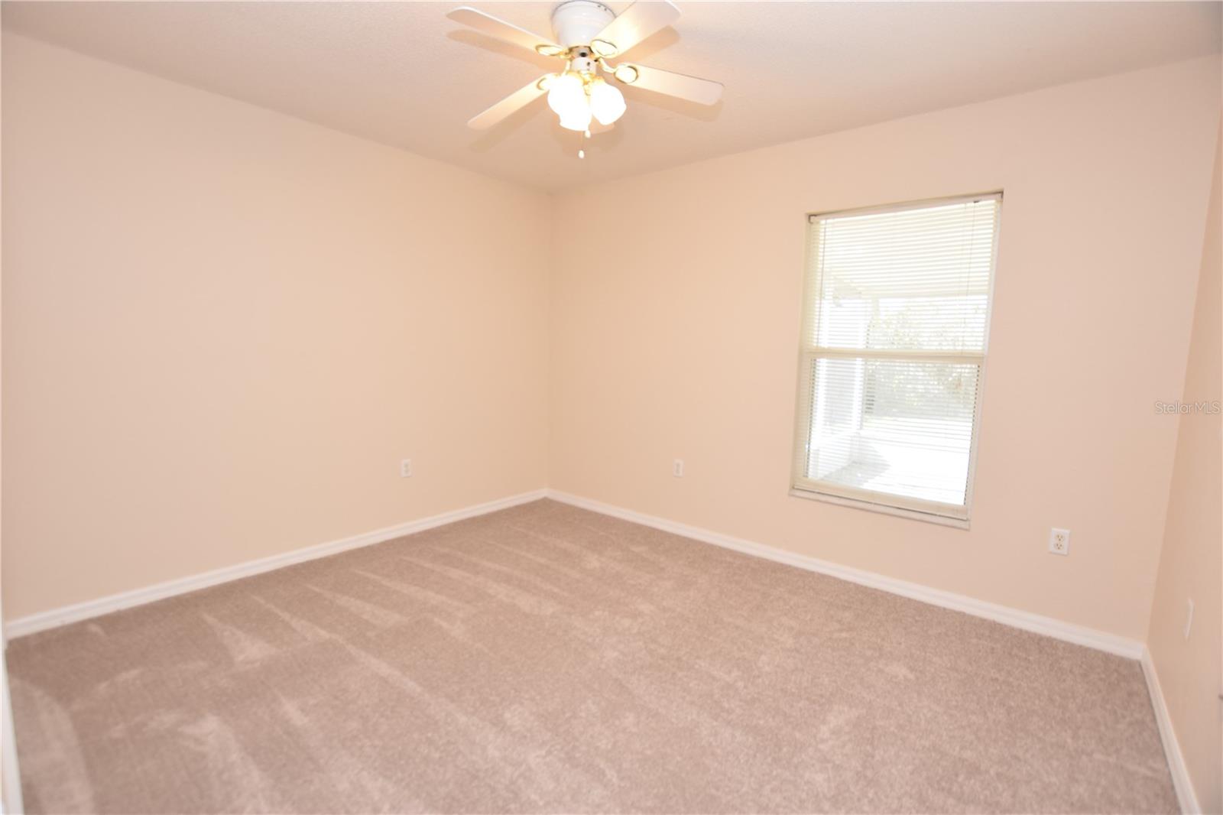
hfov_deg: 100.4
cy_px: 408
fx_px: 509
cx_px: 612
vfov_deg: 77.3
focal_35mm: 15
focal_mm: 10
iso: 320
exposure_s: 1/60
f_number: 4
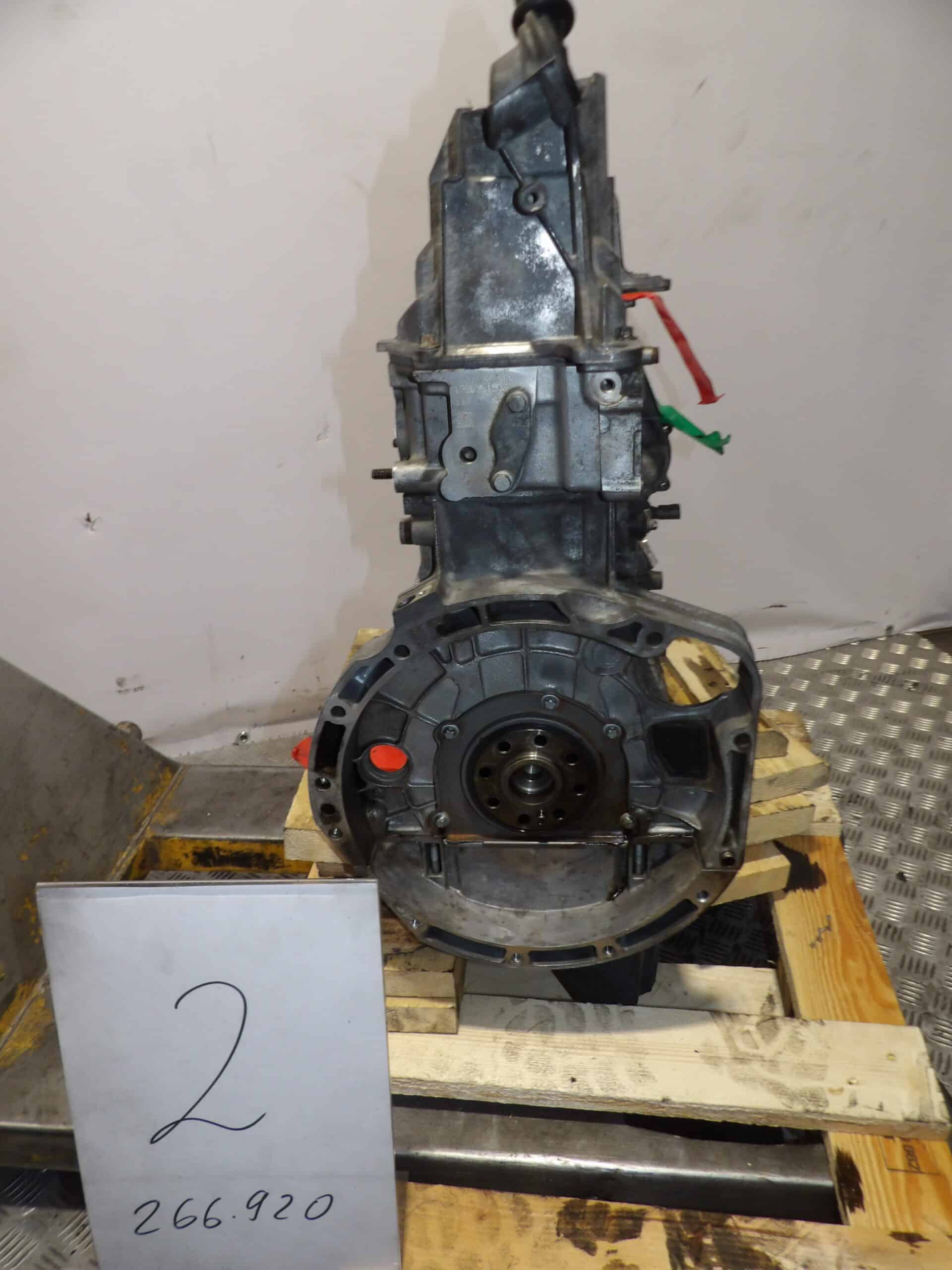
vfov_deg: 71.6
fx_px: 880
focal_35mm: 24
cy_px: 635
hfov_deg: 56.8
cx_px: 476
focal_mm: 4.3
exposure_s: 1/60
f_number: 3.2
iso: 200
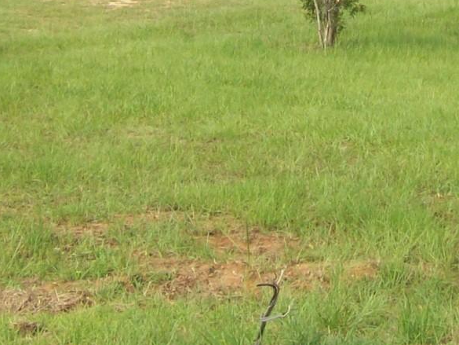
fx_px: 1671
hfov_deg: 15.5
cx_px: 359
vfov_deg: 11.3
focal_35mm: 126
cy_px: -160
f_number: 2.7
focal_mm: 6
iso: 80
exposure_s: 1/587
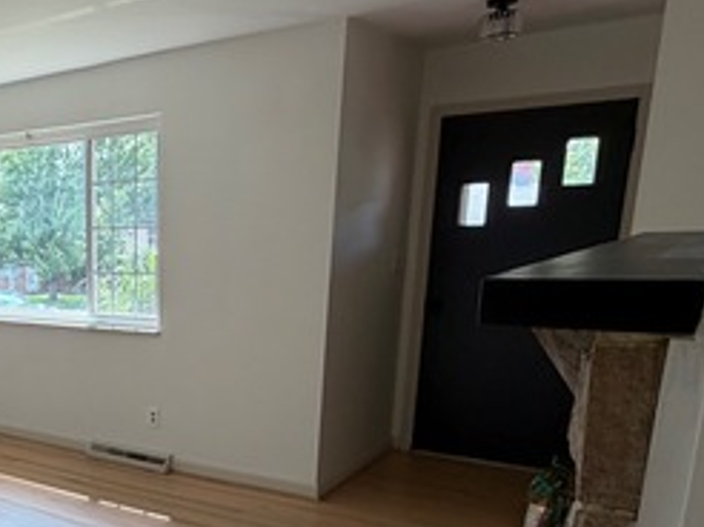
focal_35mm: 38
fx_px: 772
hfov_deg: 43.8
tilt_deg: -13.4
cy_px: 410
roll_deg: +1.7
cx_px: 44
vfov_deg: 36.6
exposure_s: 1/120
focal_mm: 2.22
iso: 125
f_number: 2.2
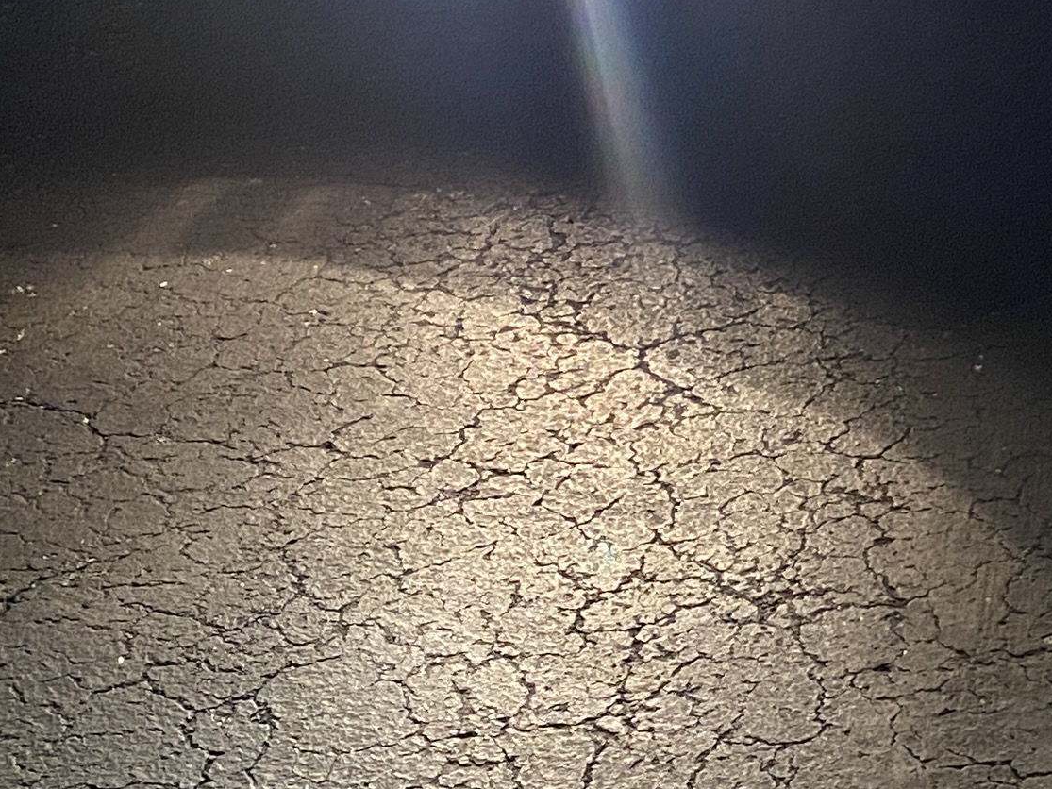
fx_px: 2856
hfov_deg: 19.8
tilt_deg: -27.0
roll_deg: -0.1
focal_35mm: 94
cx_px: 1191
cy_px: 225
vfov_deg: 15.7
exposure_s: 1/30
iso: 640
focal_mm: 4.25
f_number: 1.8
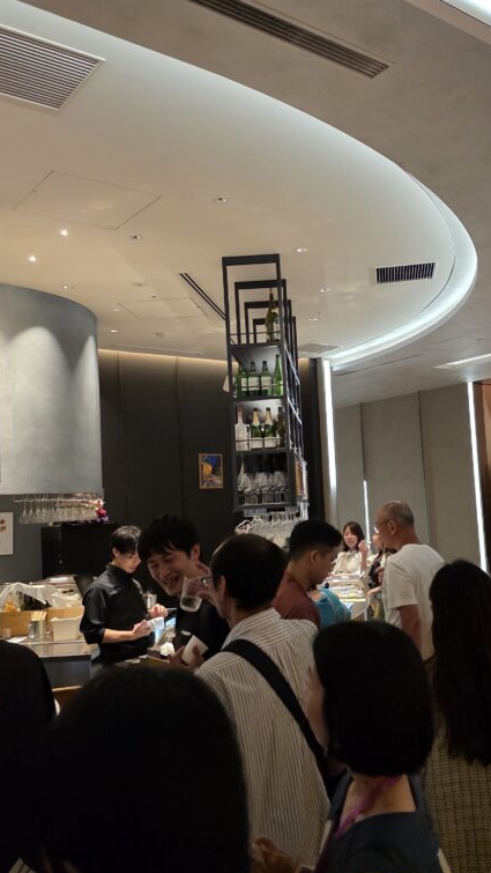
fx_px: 787
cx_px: 310
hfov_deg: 34.5
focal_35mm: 34
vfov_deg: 58.0
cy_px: 441
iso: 400
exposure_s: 1/100
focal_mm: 6.25
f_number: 1.7
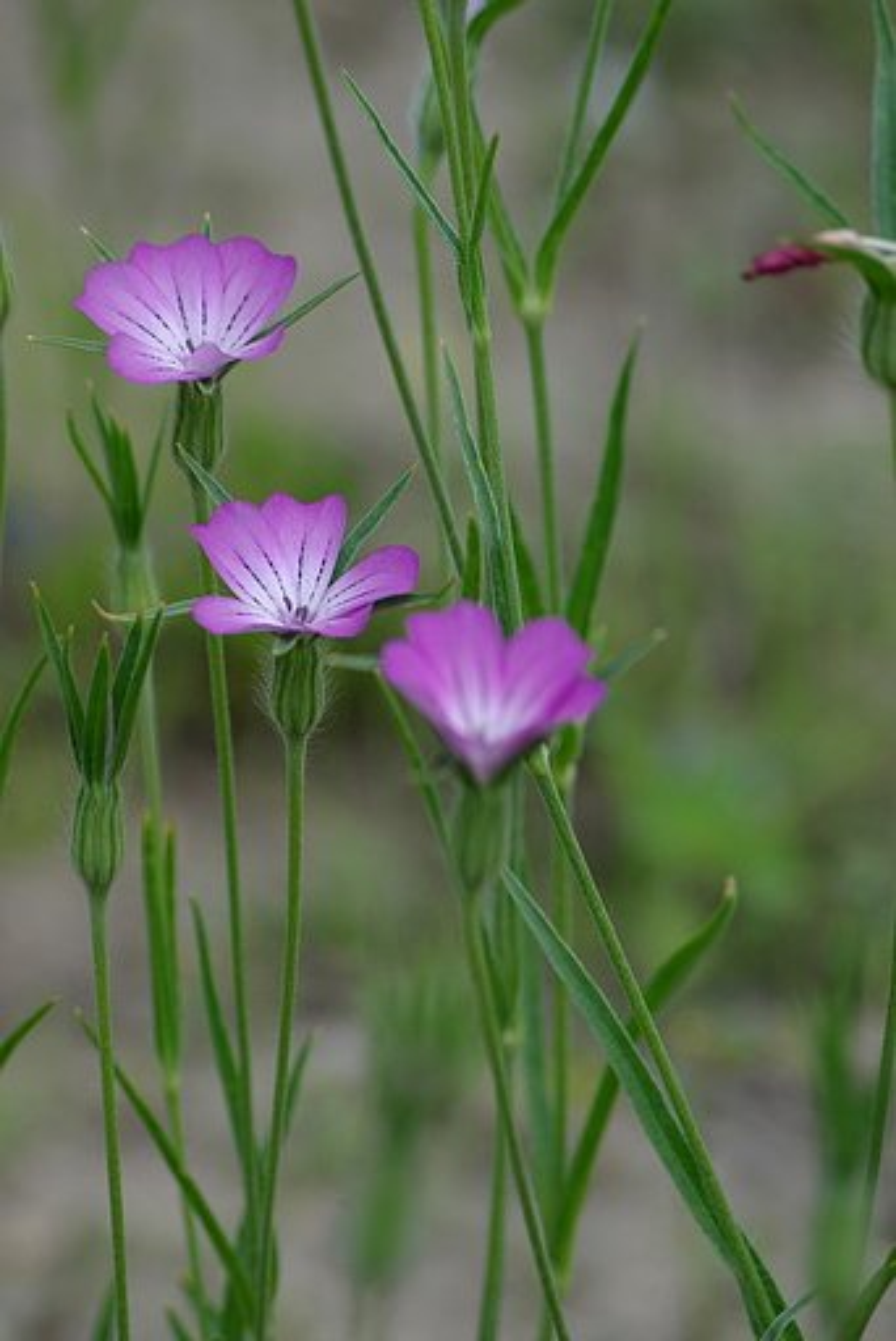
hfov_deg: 4.6
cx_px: 448
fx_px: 11184
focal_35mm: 300
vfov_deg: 6.9
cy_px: 670
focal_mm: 200
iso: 200
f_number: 9
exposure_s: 1/400
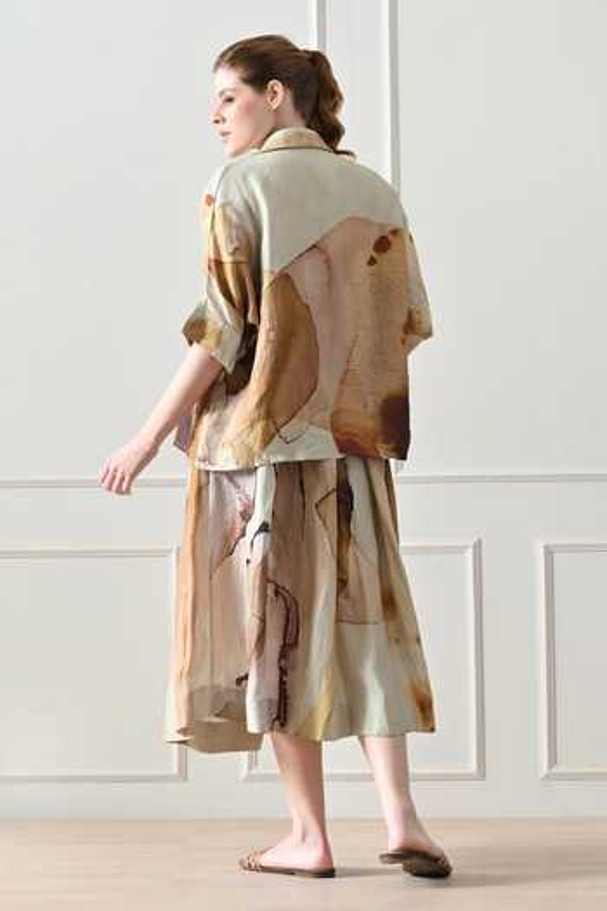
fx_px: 1871
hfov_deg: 18.4
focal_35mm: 74
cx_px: 304
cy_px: 456
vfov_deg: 27.3
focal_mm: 74
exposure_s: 1/160
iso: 250
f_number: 7.1
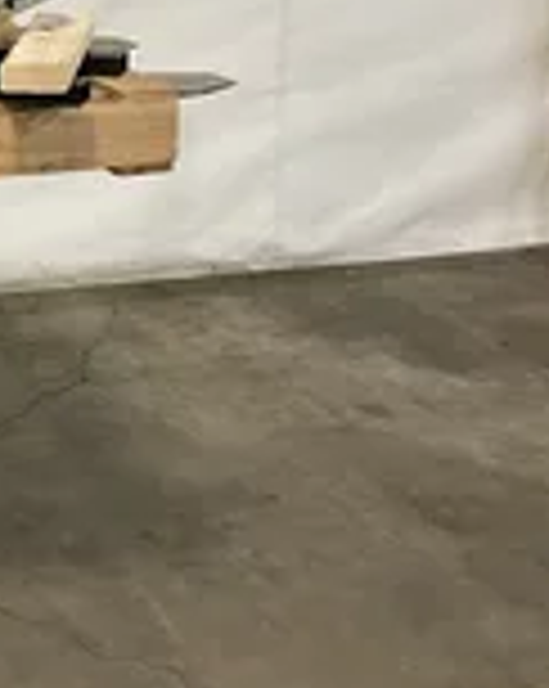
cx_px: -212
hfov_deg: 18.8
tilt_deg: -13.7
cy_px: 126
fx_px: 1506
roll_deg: +1.2
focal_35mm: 74
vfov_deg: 25.3
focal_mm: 3
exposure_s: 1/60
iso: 250
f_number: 1.8
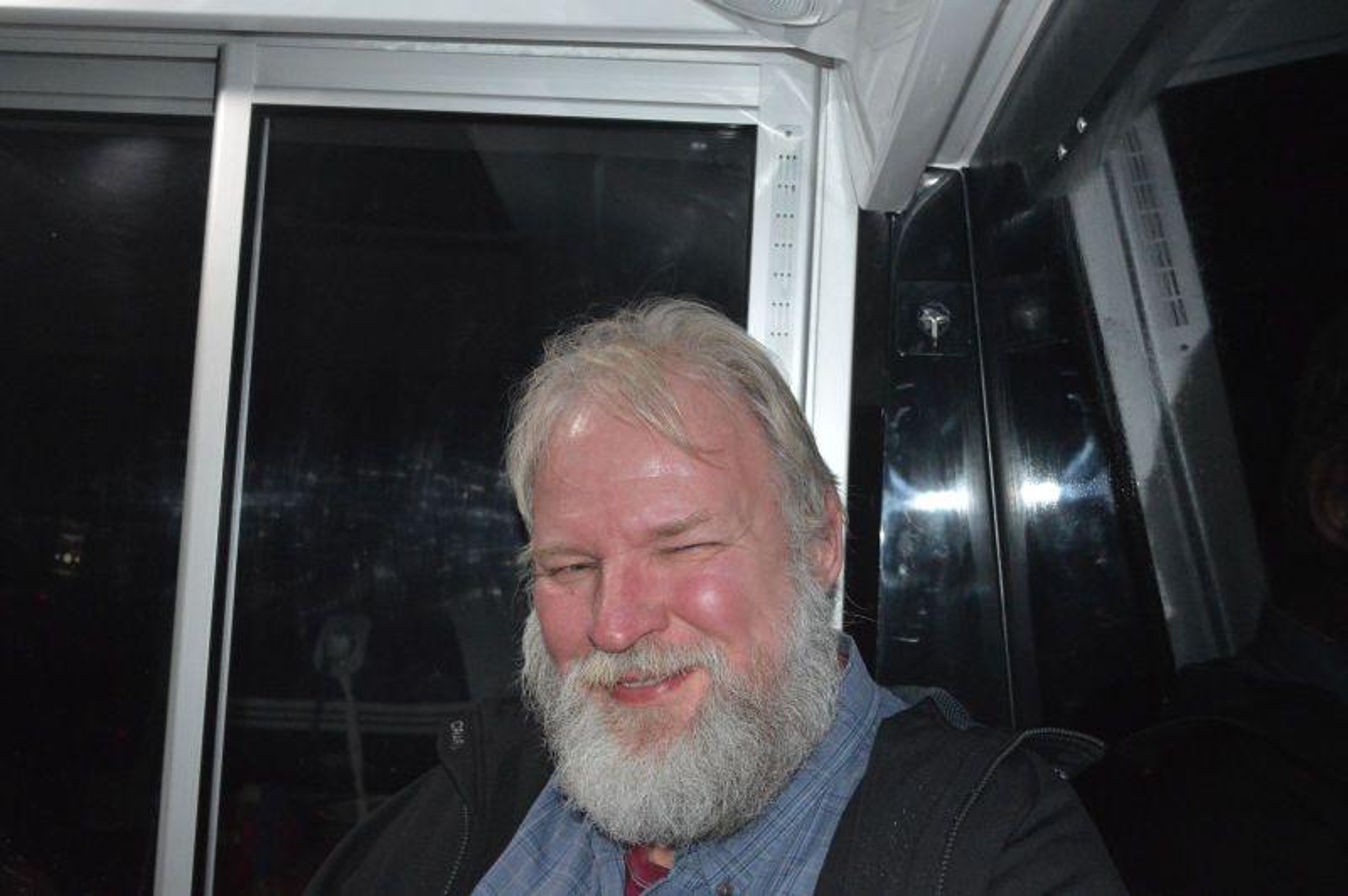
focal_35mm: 39
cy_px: 448
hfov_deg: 49.6
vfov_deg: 34.2
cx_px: 674
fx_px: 1459
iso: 3200
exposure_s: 1/60
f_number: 4.2
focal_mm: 26
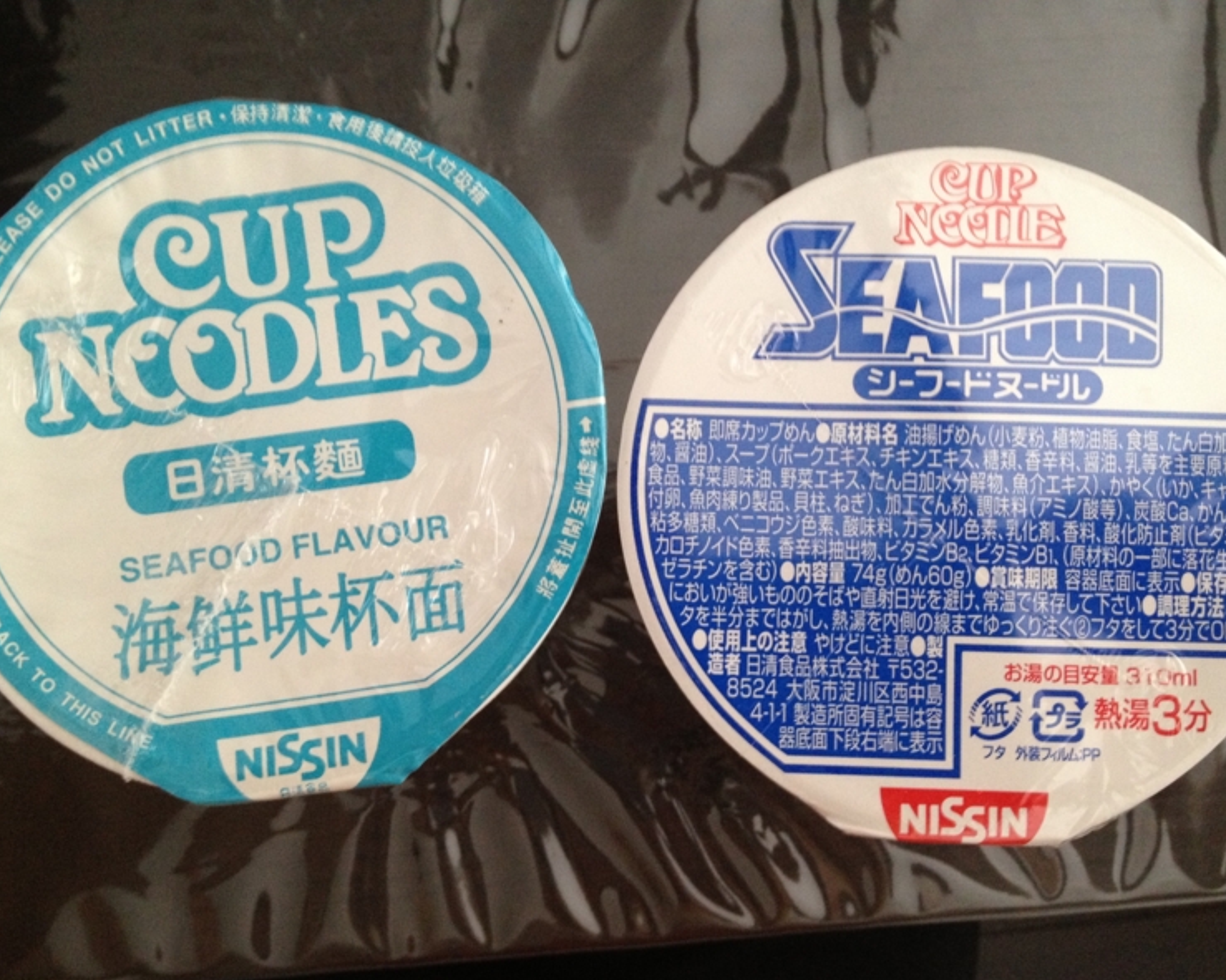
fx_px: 1342
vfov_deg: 40.1
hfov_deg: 49.1
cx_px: 624
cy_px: 496
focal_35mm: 37
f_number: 2.4
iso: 250
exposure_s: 1/20
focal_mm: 4.28
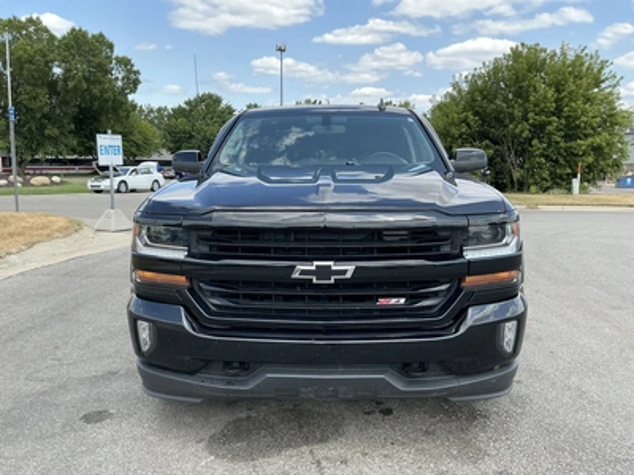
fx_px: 513
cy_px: 238
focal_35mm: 28
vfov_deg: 49.7
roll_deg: -0.8
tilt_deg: -4.9
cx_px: 317
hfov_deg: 63.4
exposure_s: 1/792
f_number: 1.8
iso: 25
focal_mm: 3
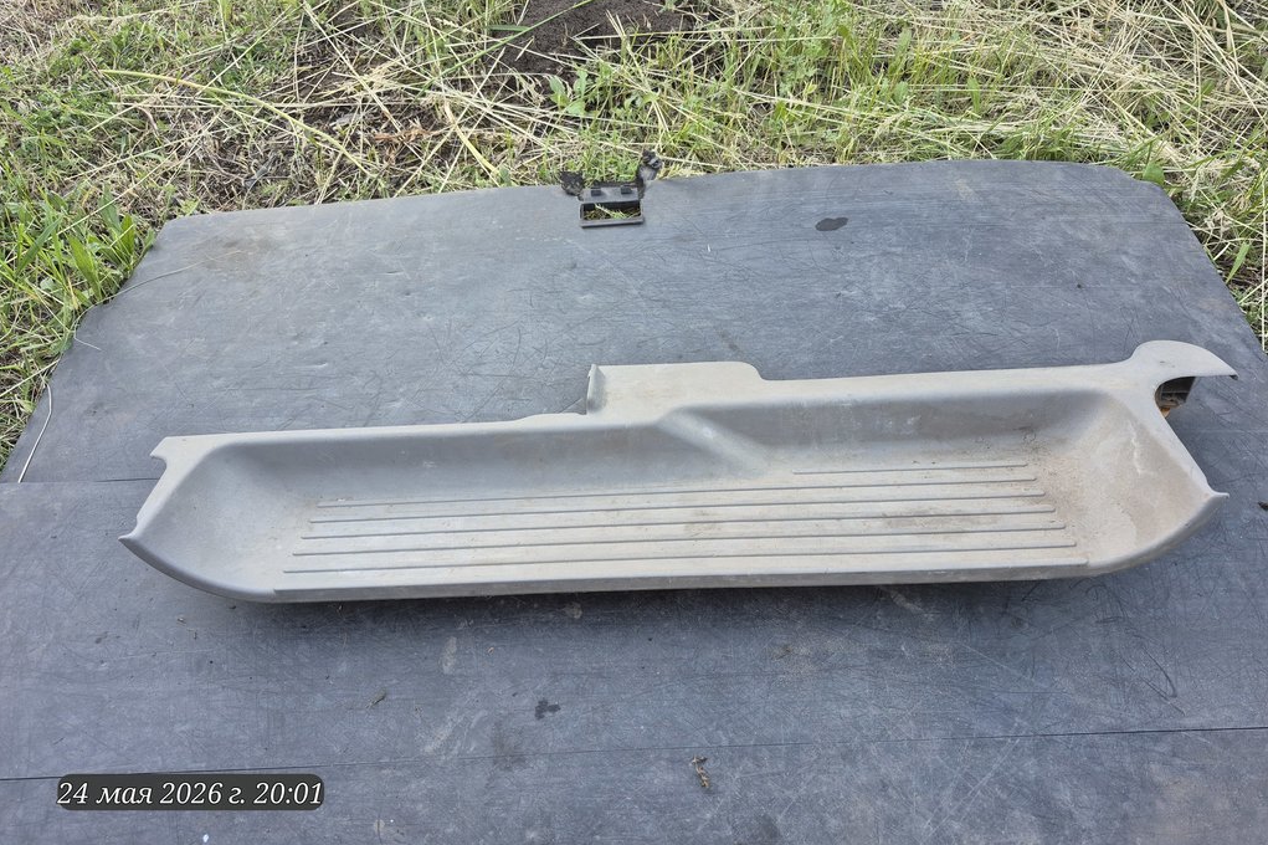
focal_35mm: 24
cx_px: 633
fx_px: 845
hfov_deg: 73.8
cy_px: 389
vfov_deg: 53.0
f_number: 1.8
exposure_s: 1/180
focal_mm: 5.4
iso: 250
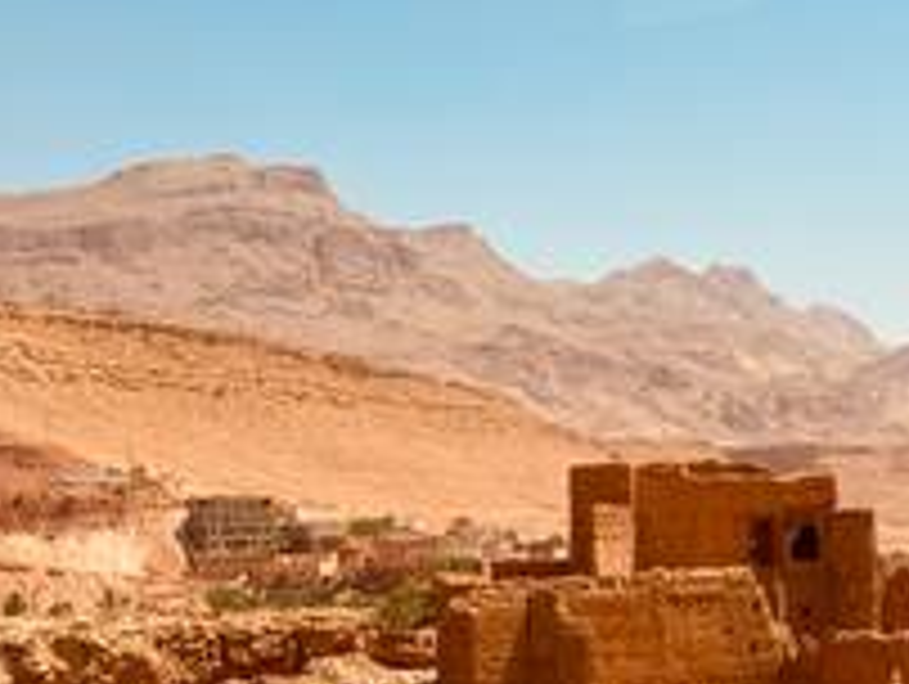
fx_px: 2997
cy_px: 806
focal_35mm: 114
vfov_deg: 12.7
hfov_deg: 17.1
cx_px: 770
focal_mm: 6.76
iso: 64
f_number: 1.78
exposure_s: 1/731
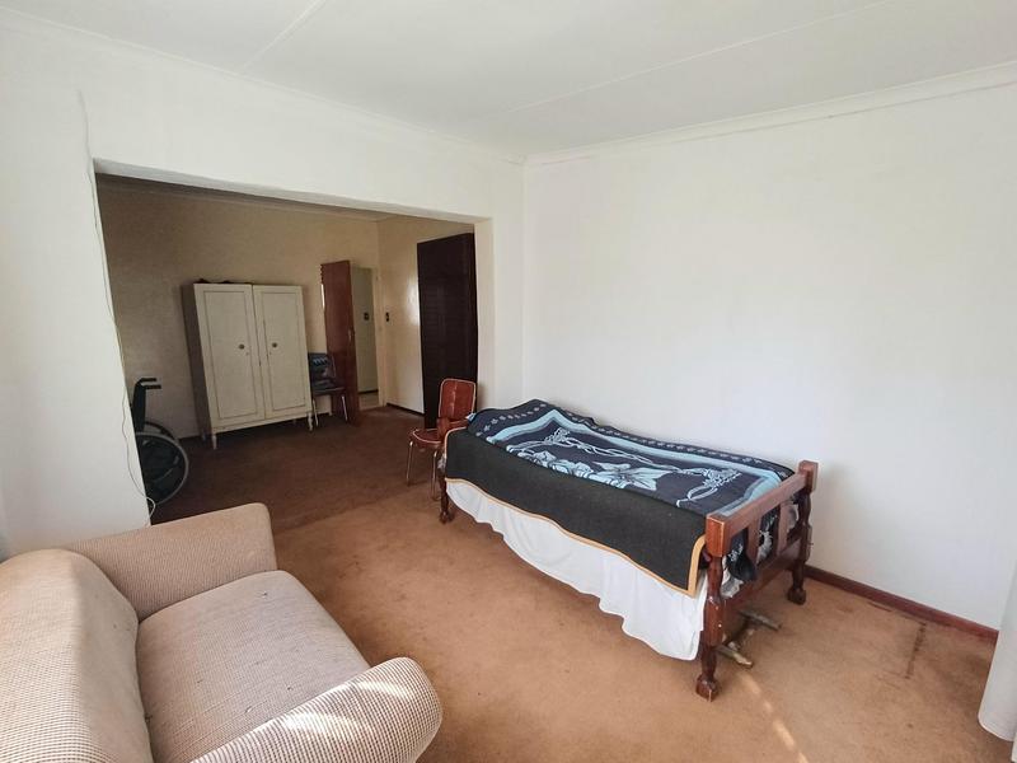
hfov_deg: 94.5
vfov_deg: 78.1
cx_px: 508
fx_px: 470
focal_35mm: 16
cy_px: 382
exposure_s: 1/50.3
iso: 125
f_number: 2.2
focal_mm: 1.64
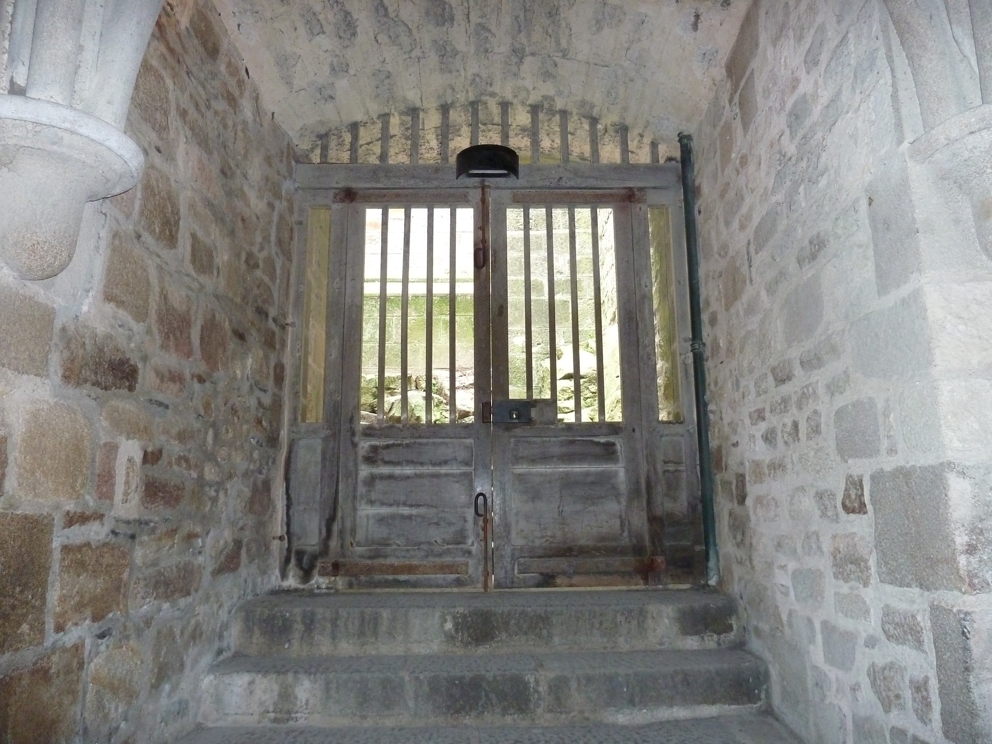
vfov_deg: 54.9
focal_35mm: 25
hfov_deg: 69.4
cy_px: 372
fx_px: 716
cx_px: 496
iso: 320
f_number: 3.3
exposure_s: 1/30
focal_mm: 4.1
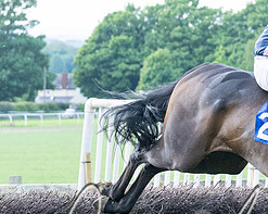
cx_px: 265
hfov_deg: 6.5
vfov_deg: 5.2
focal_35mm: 298
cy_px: 165
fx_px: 2361
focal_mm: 70
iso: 1000
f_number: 4
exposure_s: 1/2000
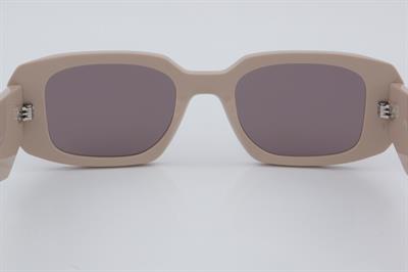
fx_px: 849
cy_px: 136
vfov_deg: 18.2
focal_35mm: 75
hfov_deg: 27.0
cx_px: 204
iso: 100
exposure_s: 1/4
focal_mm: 50
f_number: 32
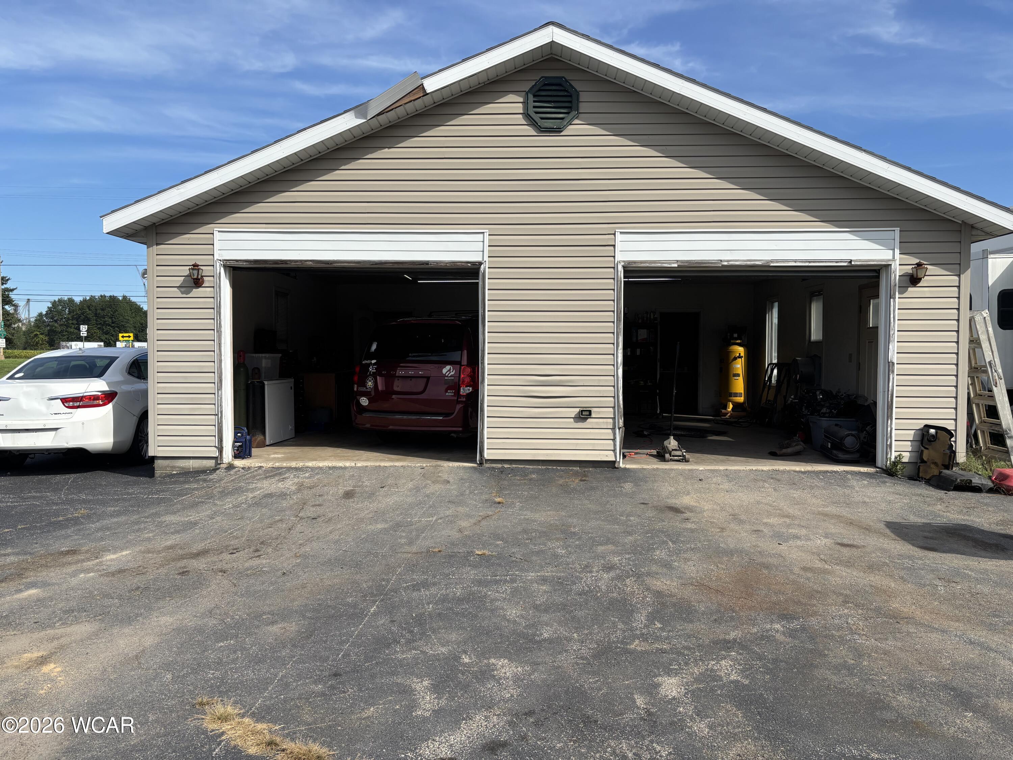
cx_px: 506
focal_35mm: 26
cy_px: 380
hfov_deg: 67.3
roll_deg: -1.1
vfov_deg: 53.1
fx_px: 761
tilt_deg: -0.9
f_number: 1.6
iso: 50
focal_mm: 5.96
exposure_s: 1/2451
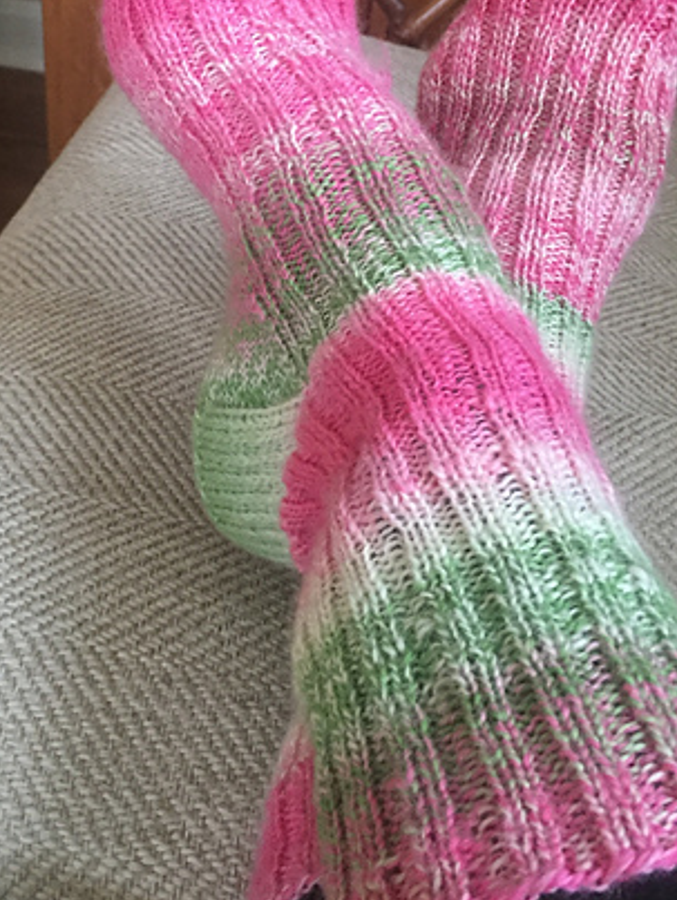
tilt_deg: -37.5
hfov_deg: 31.6
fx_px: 1198
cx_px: 320
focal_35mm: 46
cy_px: 348
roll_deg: -4.2
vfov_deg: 41.0
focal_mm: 4.15
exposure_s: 1/15
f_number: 2.2
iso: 320
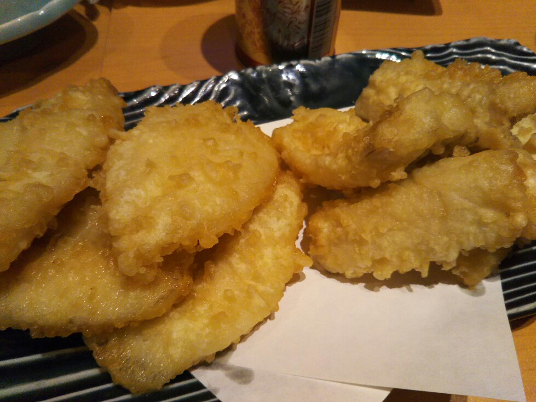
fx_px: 464
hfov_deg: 60.0
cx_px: 268
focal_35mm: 30
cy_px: 201
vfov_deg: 46.8
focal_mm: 4
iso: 160
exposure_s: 1/40
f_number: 2.2
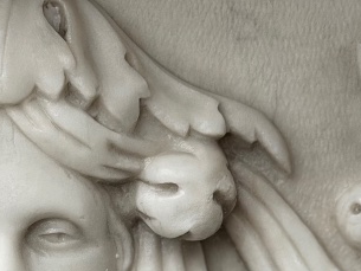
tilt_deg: -16.9
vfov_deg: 7.7
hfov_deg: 10.4
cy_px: 381
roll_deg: -0.4
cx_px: 37
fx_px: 1972
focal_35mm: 189
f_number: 1.78
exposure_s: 1/1027
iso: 64
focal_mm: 6.76
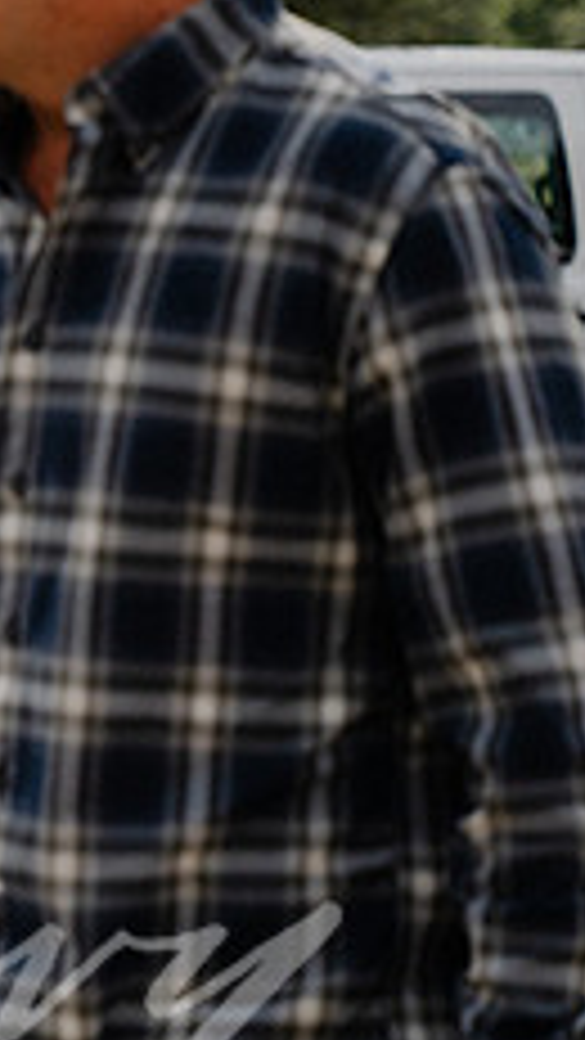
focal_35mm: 201
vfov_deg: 10.7
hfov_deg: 5.8
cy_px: 384
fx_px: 5541
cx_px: -796
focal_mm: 70
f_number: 3.5
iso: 800
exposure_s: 1/8000
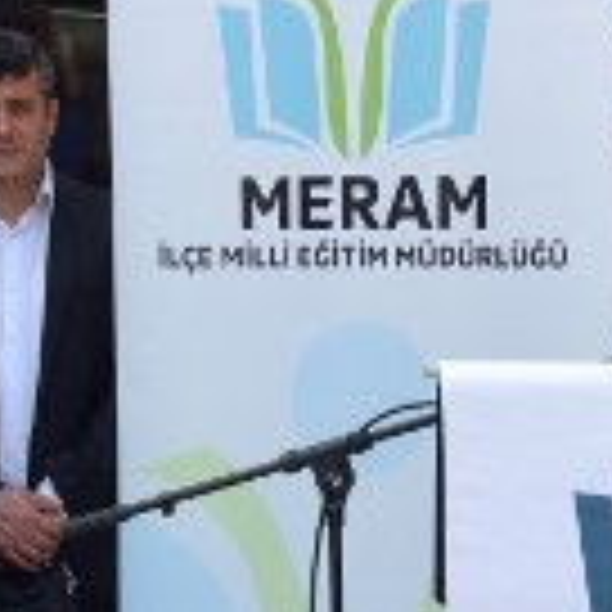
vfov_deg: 10.4
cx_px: 490
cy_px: 520
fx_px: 3360
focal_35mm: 168
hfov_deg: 10.4
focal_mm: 28
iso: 280
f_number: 8
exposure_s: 1/250
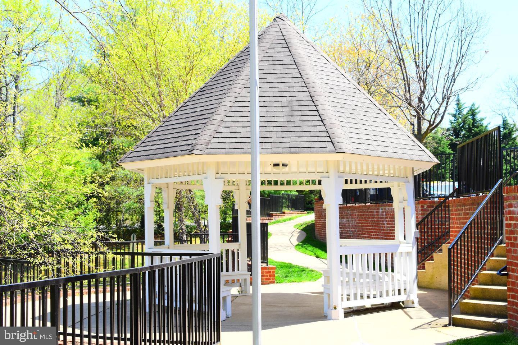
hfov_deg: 37.9
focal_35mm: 52
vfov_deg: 25.8
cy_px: 172
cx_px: 259
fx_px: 755
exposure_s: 1/250
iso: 200
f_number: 8
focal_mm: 35
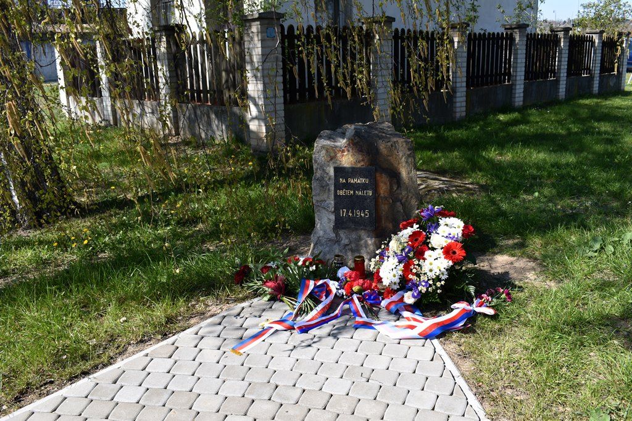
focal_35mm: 32
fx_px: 553
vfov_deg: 41.7
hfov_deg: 59.5
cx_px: 316
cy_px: 210
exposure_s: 1/200
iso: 100
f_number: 7.1
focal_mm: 21
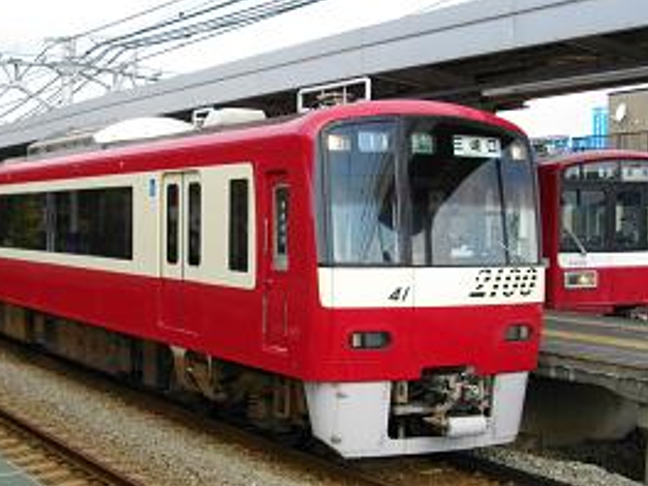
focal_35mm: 59
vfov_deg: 24.8
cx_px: 230
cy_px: 297
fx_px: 1104
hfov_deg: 32.5
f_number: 3.2
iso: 100
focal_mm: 7.1
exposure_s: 1/400
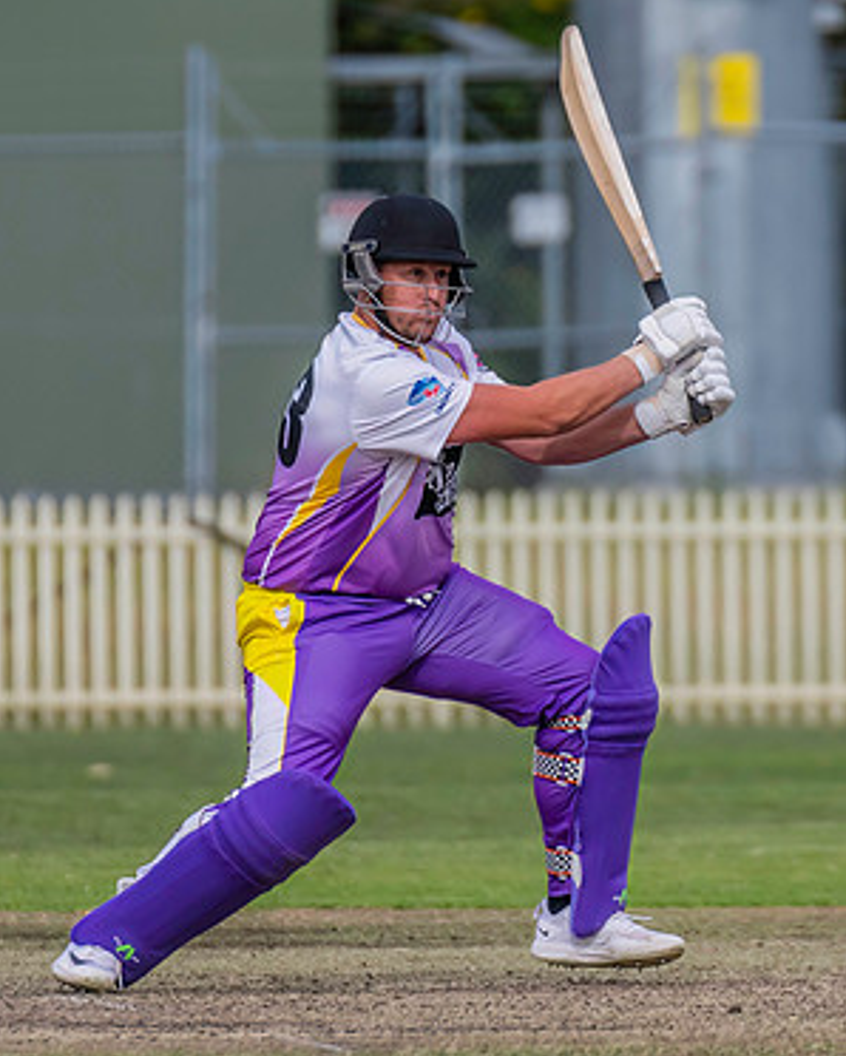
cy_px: 569
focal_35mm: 983
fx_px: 30741
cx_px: 528
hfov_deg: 1.6
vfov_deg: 2.0
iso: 800
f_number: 5.6
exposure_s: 1/2500
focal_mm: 500
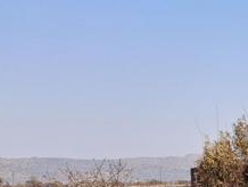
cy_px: 196
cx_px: 395
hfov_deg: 17.4
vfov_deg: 14.7
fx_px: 710
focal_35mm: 99
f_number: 1.8
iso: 20
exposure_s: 1/403
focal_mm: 4
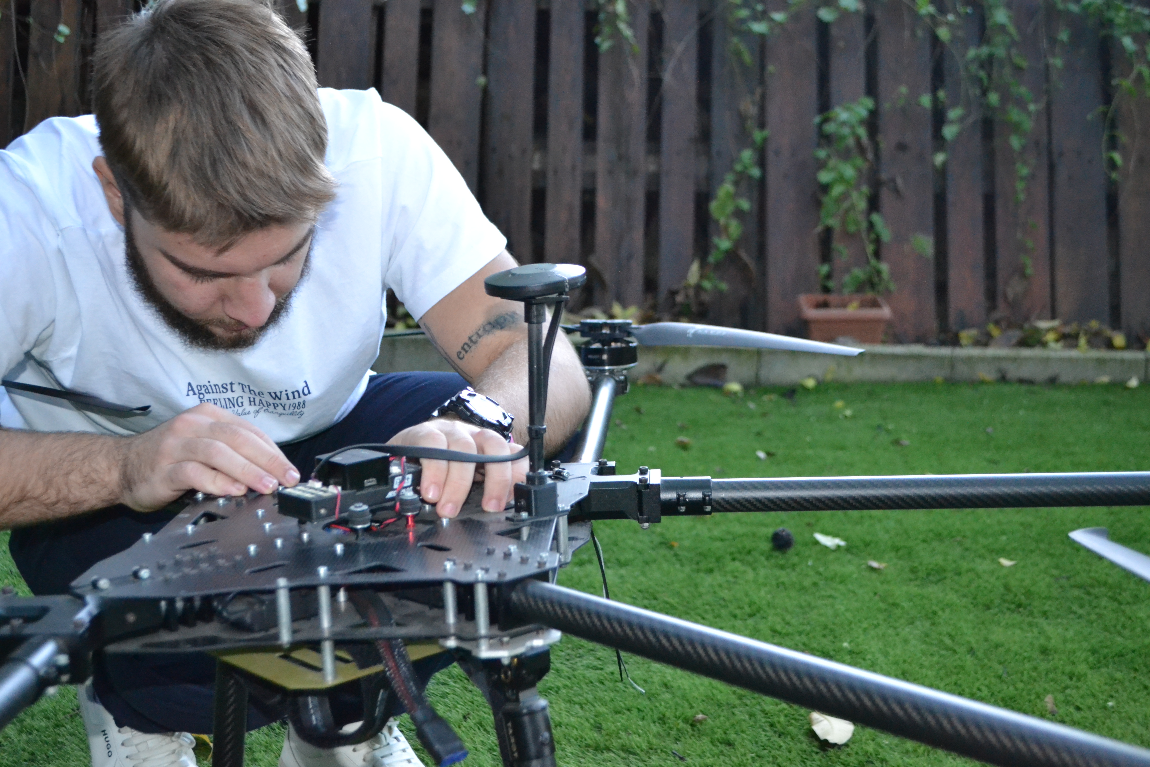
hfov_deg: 41.1
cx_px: 575
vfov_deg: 28.1
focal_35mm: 48
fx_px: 1533
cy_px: 384
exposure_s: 1/60
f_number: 4.8
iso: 3200
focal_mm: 32
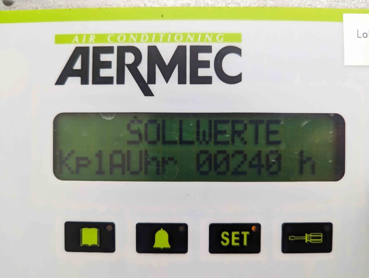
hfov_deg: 71.5
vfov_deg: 56.9
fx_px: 256
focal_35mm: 24
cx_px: 184
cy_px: 139
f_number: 1.85
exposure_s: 1/266
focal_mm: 6.81
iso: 55
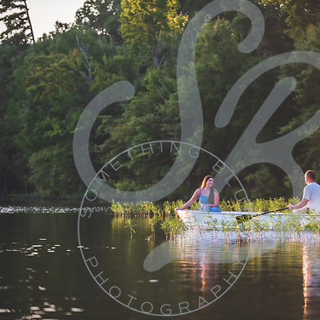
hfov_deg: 10.2
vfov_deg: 10.2
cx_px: 208
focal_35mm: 171
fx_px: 1788
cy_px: 157
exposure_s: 1/400
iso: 200
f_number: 2.8
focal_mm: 130
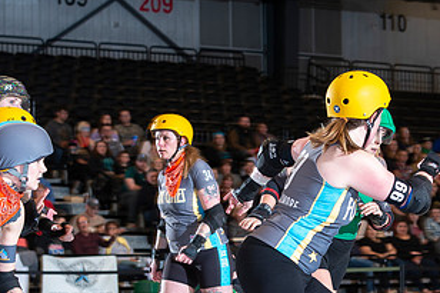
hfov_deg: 12.7
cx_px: 284
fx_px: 1979
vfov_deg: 8.4
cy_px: 275
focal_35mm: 162
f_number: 5.6
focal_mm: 86
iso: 640
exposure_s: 1/160
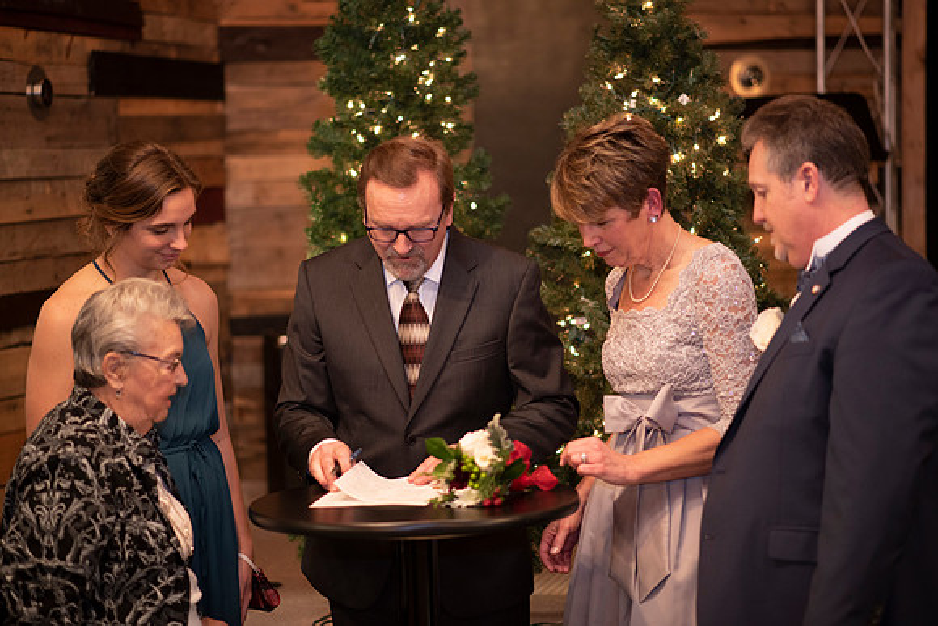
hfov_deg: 23.9
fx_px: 2215
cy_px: 313
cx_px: 469
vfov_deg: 16.1
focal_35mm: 85
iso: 1000
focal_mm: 85
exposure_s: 1/160
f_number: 1.8
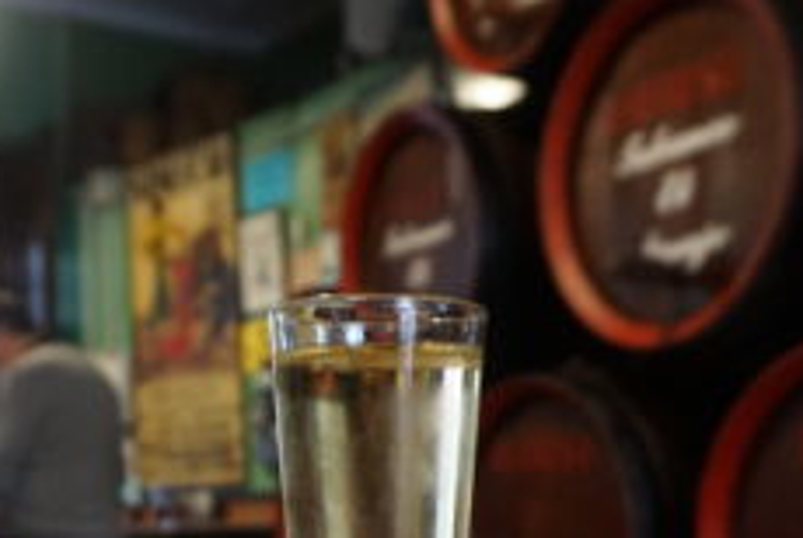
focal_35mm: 56
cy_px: 541
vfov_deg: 23.2
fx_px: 1251
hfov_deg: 35.6
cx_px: 354
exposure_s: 1/60
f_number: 4
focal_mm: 16
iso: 1600
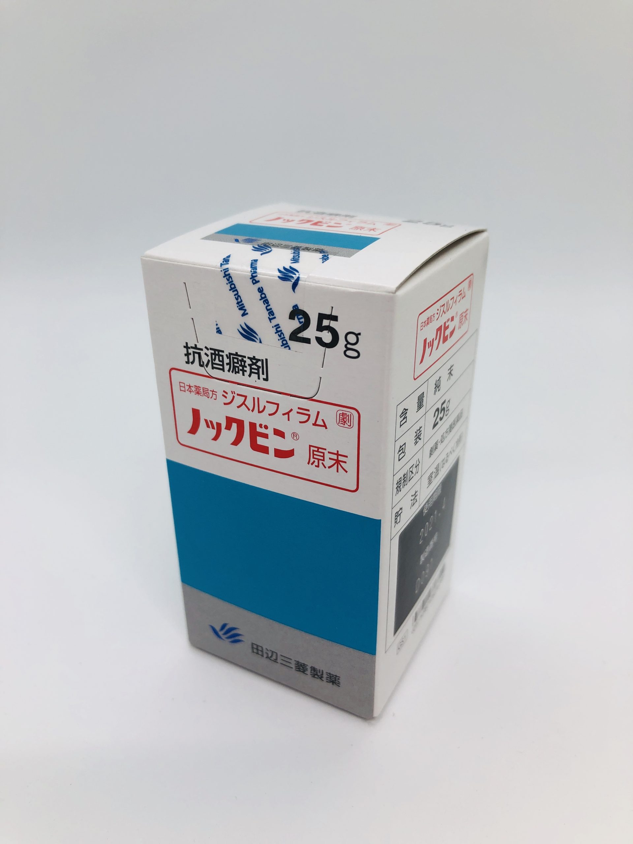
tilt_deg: -28.2
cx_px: 316
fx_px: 683
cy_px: 422
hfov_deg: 49.7
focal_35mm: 28
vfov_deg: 63.4
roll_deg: -0.2
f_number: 1.8
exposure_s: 1/122
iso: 20
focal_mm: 3.99
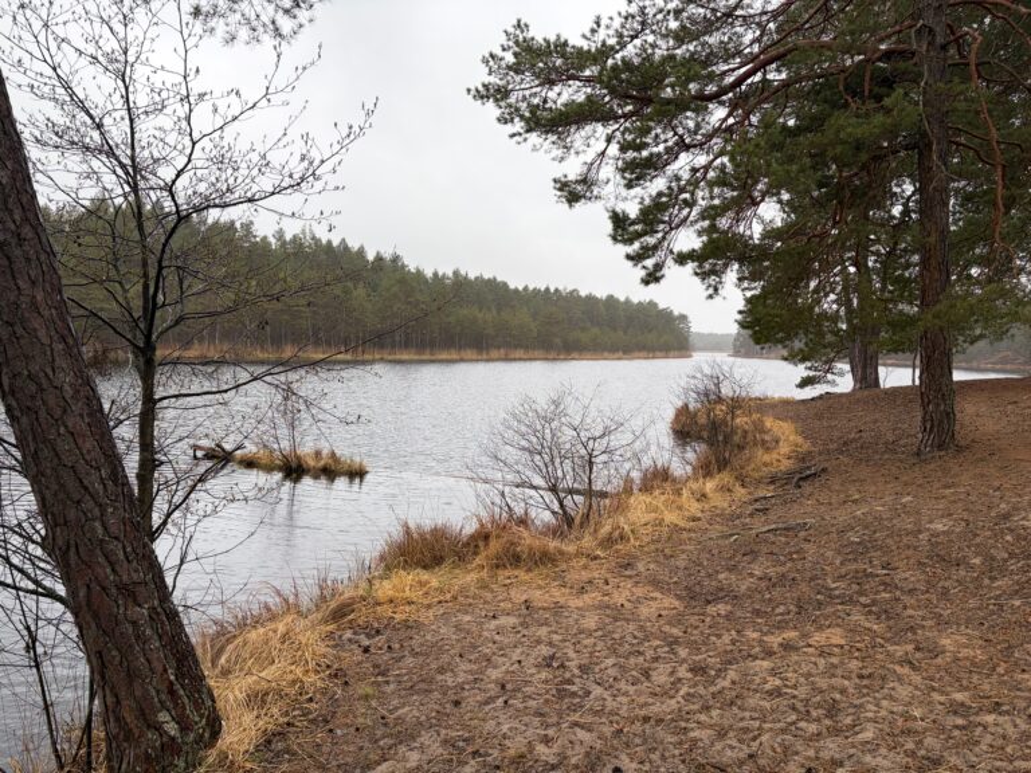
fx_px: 774
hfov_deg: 67.3
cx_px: 516
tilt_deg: -3.5
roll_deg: -1.8
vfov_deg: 53.1
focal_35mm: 26
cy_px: 386
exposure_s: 1/561
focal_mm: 5.96
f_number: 1.6
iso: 50
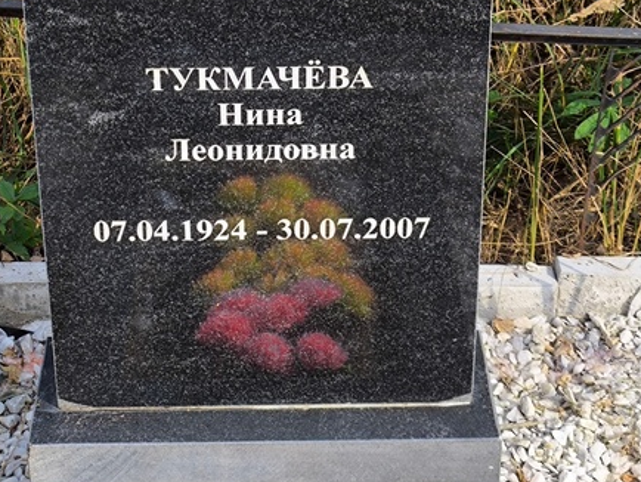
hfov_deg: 21.2
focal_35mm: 92
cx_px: 233
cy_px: 161
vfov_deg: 16.0
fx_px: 1705
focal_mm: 4.71
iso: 50
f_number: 1.7
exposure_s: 1/411
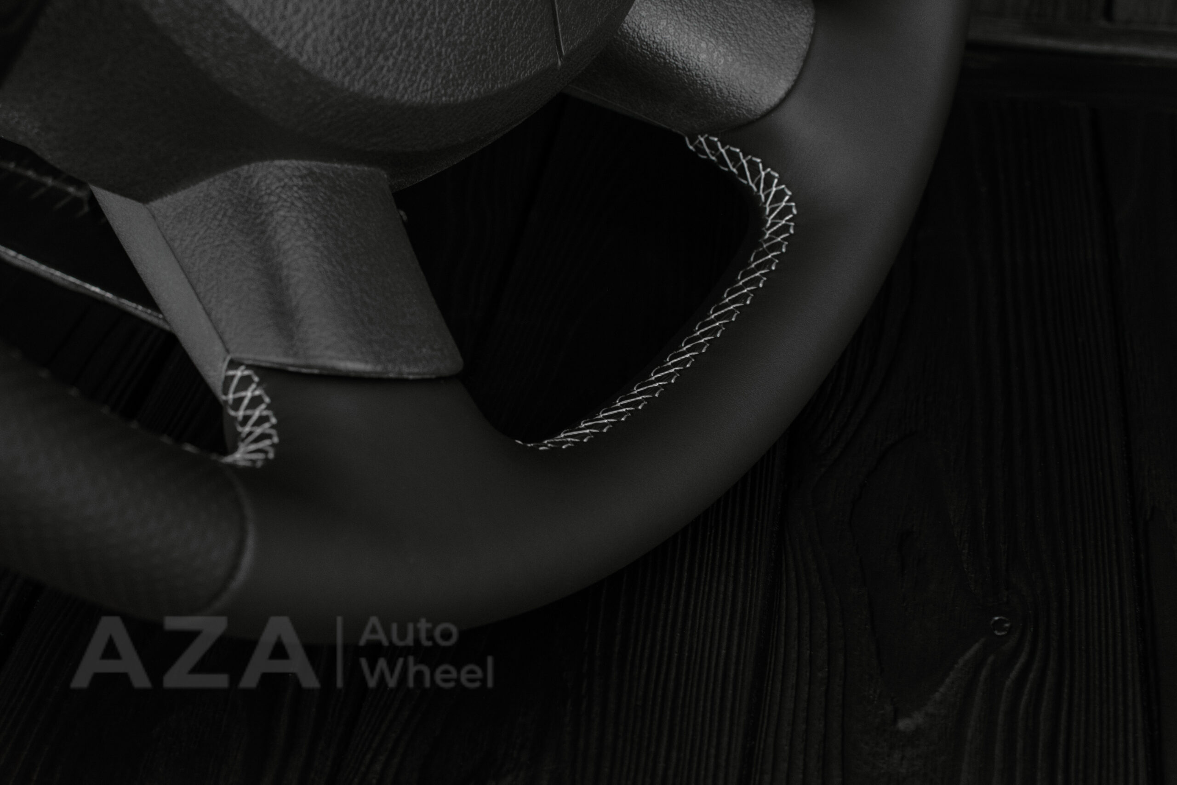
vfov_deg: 25.8
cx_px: 588
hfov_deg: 37.8
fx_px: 1716
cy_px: 392
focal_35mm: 52
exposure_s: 1/125
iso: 500
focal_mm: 35
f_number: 6.3
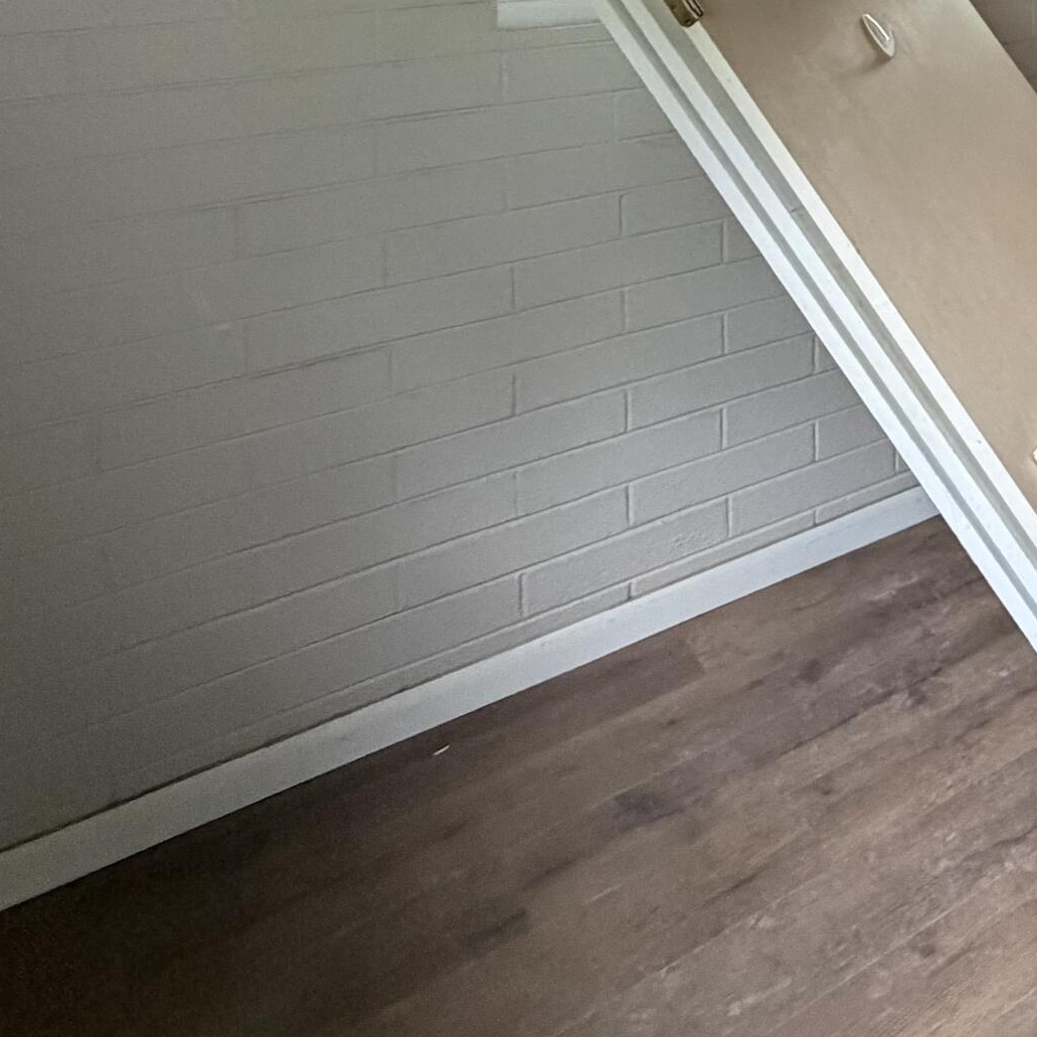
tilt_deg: -3.2
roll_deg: +1.1
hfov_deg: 37.5
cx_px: 1173
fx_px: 1220
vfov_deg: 38.5
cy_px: -91
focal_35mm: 36
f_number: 2.2
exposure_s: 1/60
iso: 500
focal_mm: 2.22
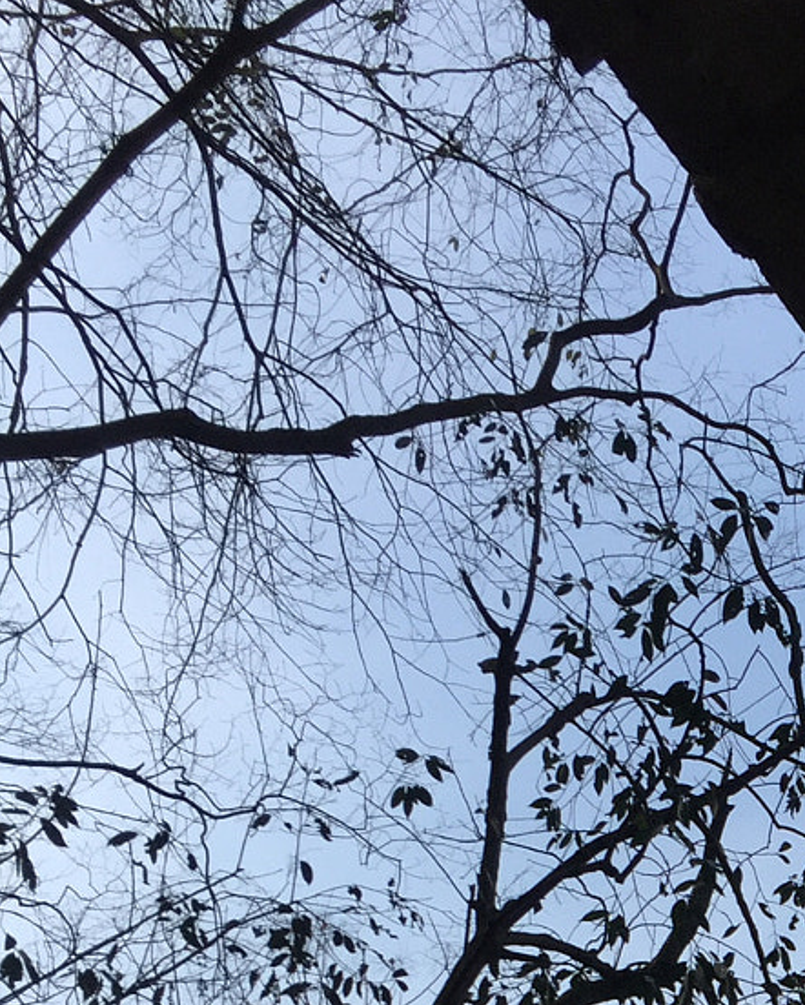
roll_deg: -2.5
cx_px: 1076
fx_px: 2441
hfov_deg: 17.5
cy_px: 1291
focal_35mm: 82
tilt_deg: +32.8
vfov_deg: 21.2
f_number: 2.2
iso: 32
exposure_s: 1/1799
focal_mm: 4.15
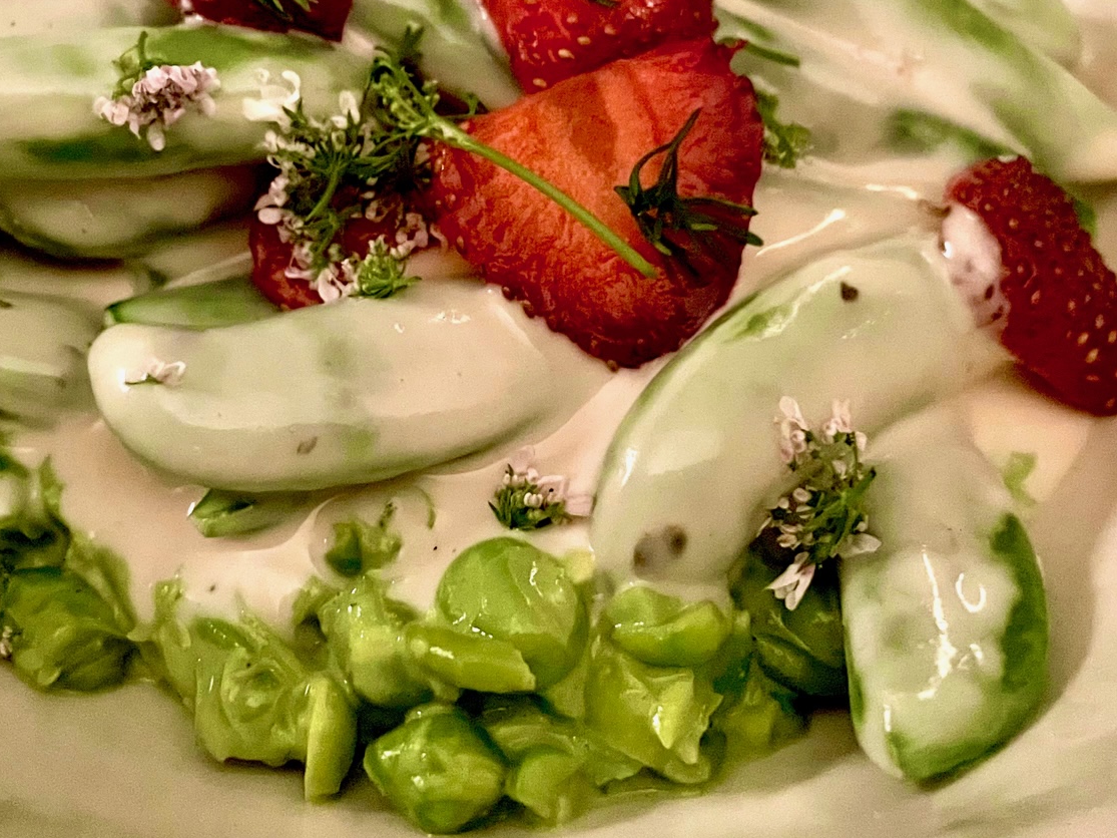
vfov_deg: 30.1
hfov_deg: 40.1
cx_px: 413
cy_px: 156
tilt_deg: -45.2
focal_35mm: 47
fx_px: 1516
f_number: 1.6
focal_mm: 4.2
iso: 800
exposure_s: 1/24
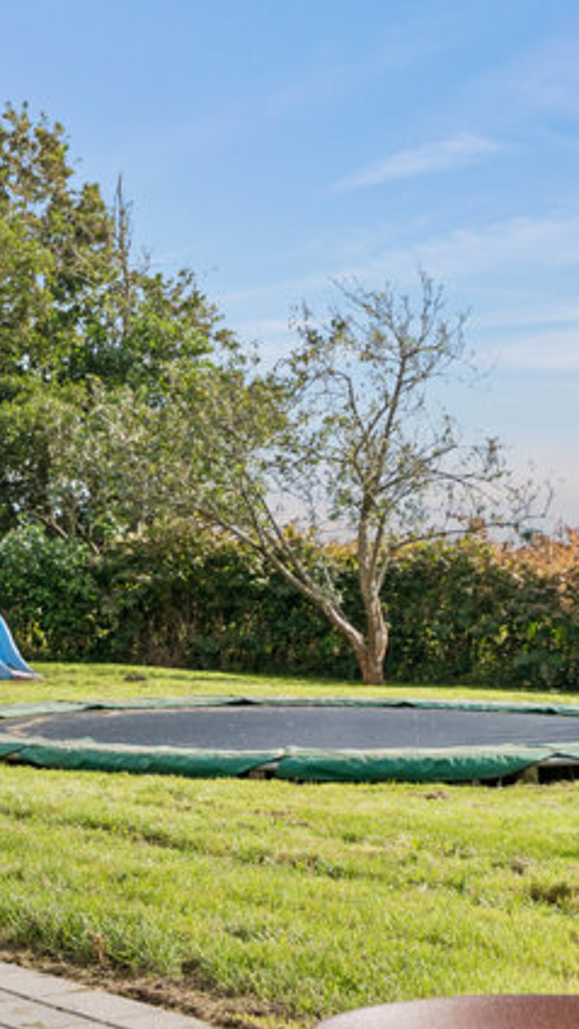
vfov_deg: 30.5
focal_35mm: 69
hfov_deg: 17.5
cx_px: 247
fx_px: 1884
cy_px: 607
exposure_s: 1/640
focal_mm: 35
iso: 160
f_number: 5
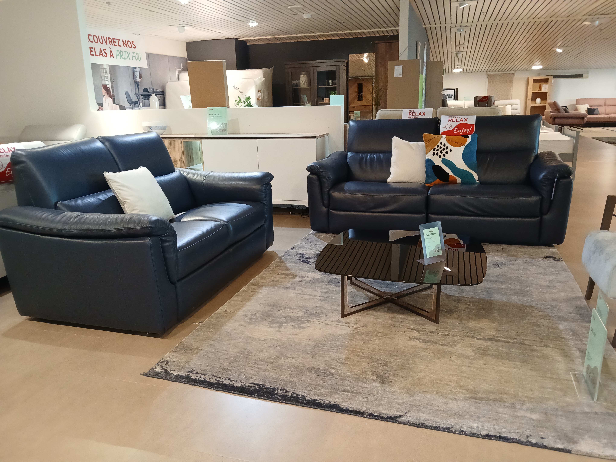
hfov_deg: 67.3
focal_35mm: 26
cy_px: 231
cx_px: 308
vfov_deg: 53.1
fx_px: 463
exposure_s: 1/50
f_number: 1.8
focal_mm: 3.98
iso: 320
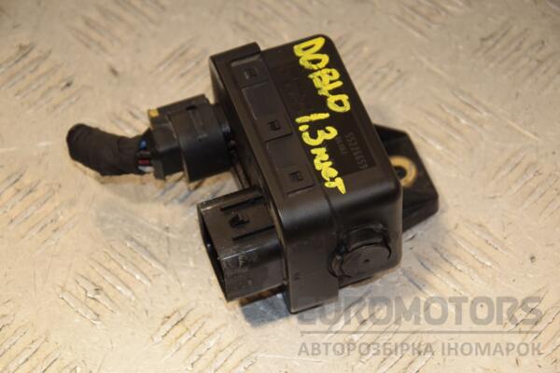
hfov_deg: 15.2
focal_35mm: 135
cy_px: 186
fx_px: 2100
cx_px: 280
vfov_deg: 10.2
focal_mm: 90
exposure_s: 1/200
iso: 800
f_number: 7.1
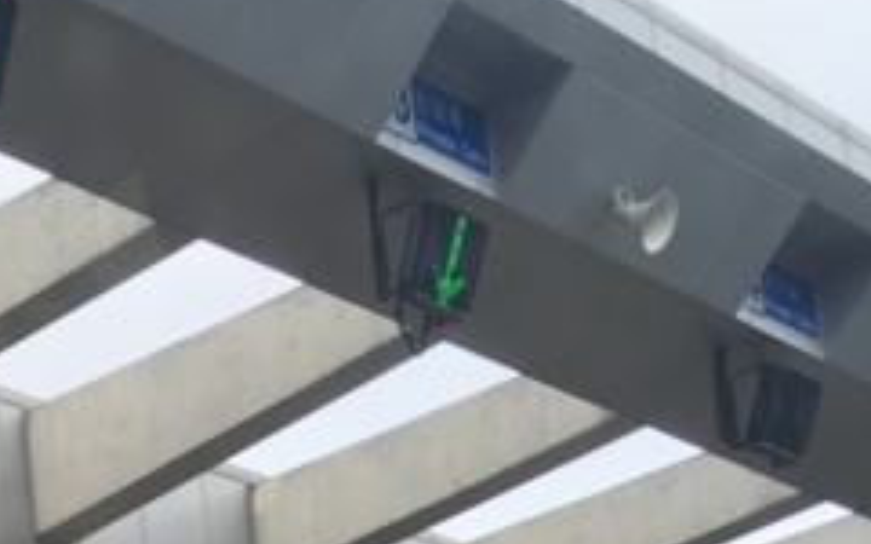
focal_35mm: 131
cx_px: -396
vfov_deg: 8.9
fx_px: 3110
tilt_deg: +4.2
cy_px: 1396
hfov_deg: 14.9
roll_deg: +3.9
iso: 32
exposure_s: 1/100
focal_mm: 4.15
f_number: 2.2
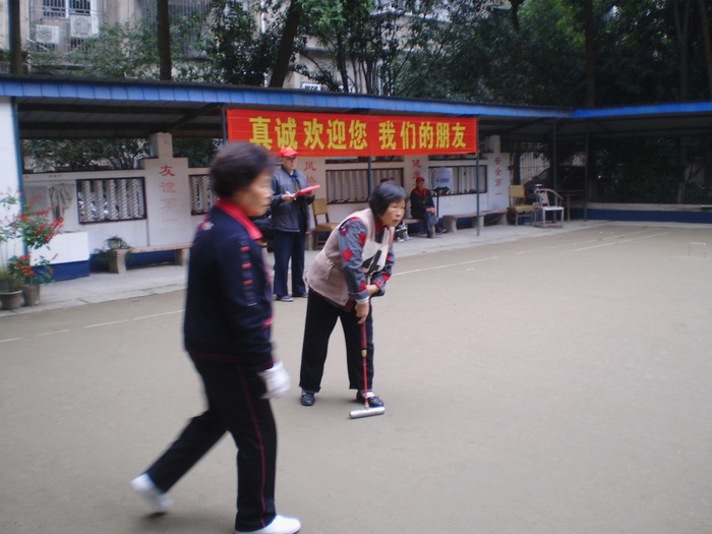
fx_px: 740
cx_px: 356
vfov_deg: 39.7
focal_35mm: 36
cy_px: 267
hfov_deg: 51.4
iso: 64
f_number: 3.1
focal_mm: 6.3
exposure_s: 1/60
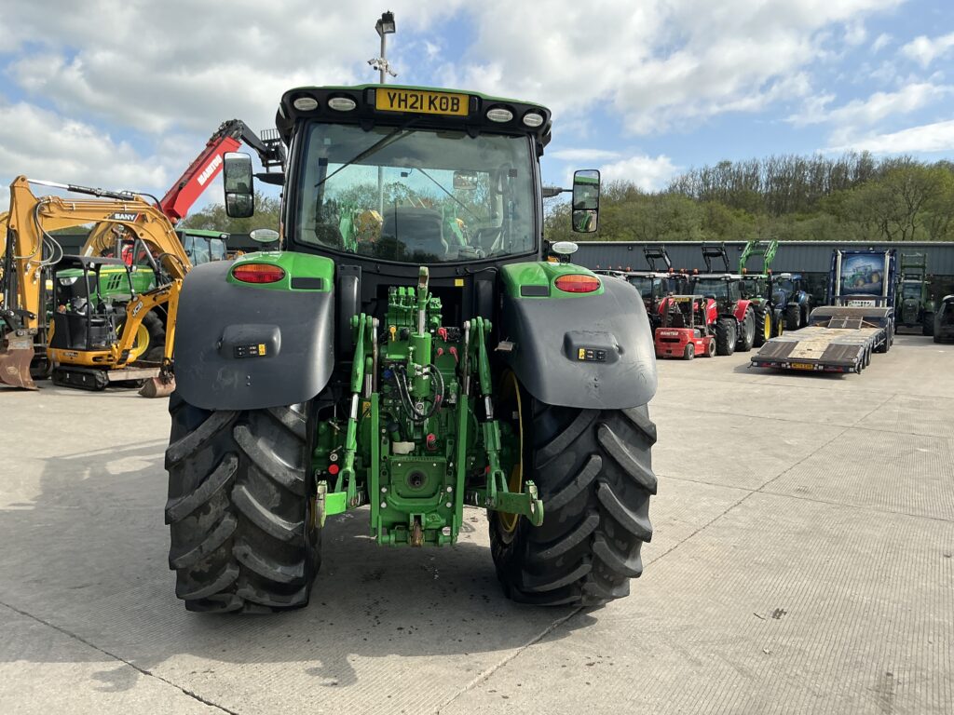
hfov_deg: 63.4
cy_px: 358
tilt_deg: -3.6
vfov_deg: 49.7
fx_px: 772
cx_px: 477
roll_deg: -2.8
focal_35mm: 28
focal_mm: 3
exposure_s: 1/1377
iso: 25
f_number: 1.8
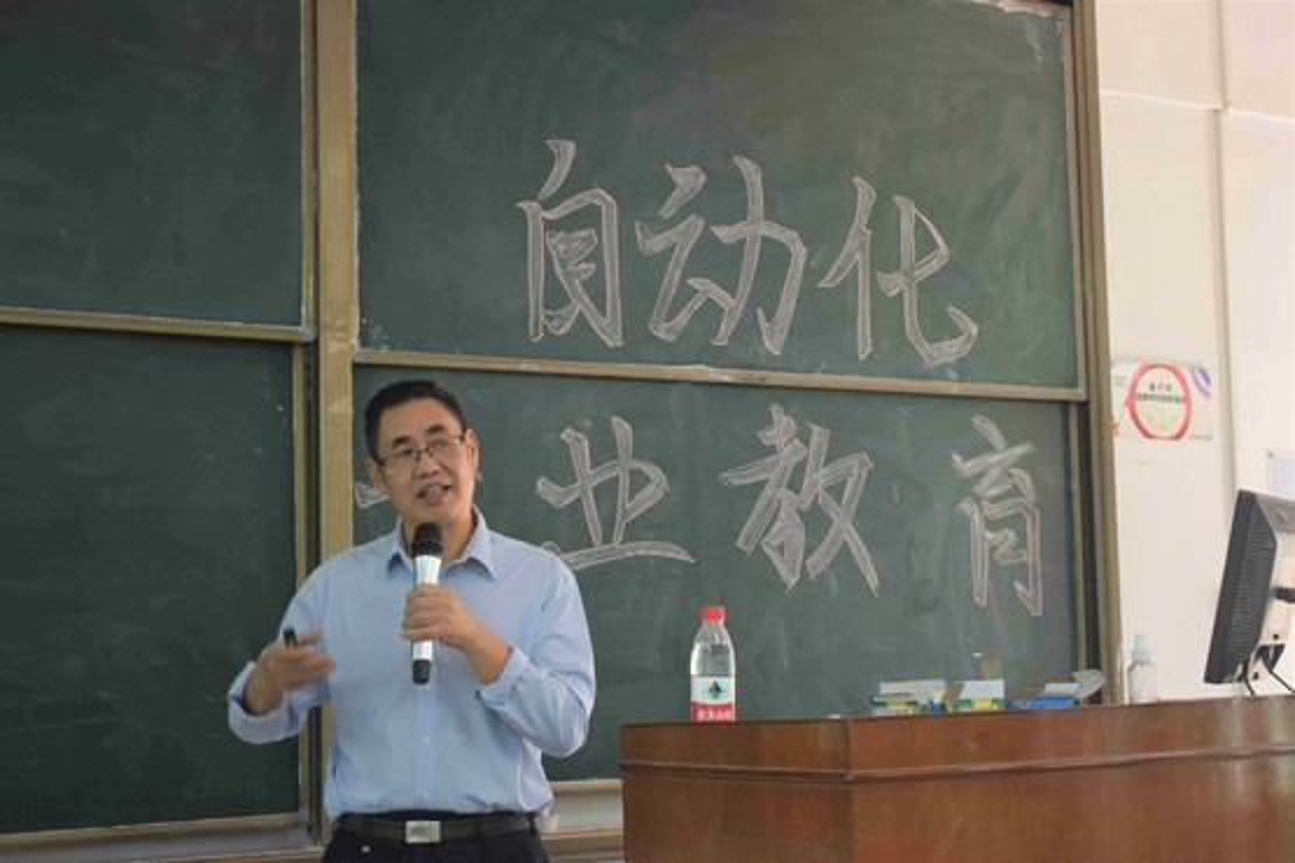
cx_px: 648
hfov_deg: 35.1
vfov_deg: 23.8
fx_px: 2050
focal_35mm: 57
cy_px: 432
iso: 800
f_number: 4.8
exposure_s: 1/90
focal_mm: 38
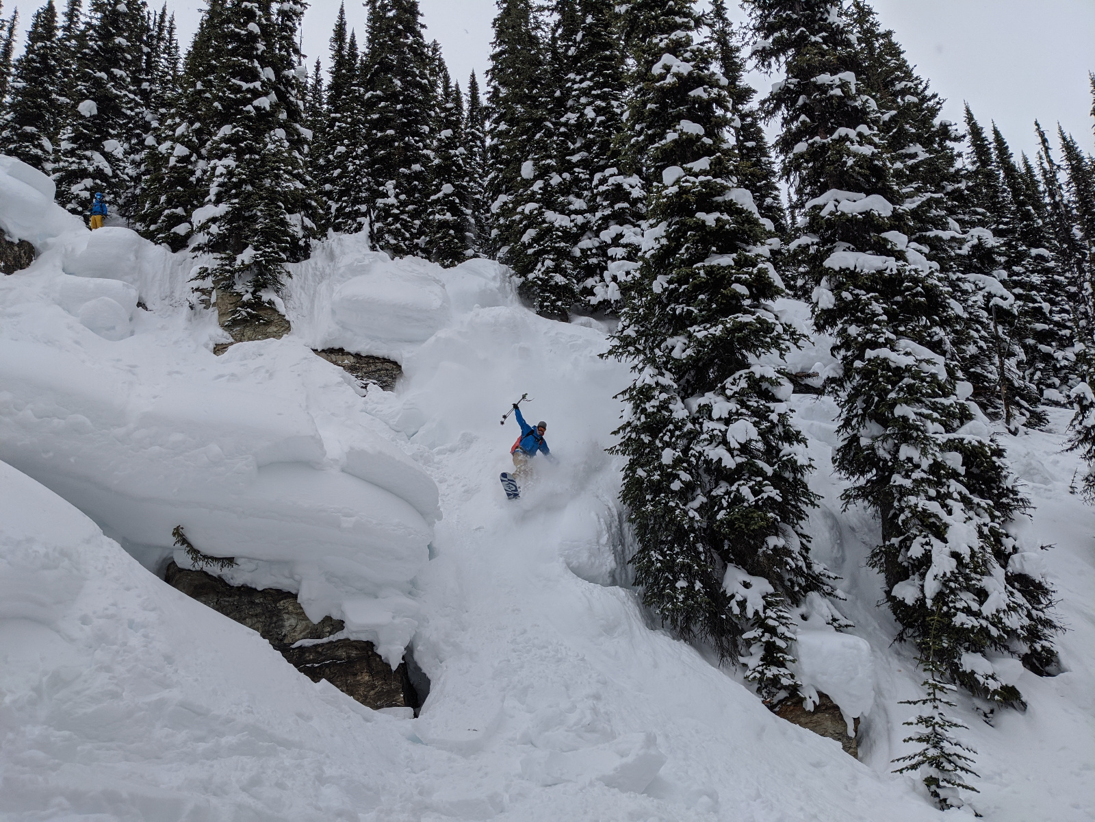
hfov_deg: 65.3
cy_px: 411
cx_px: 548
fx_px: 854
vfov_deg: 51.4
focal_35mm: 27
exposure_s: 1/3906
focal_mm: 4.38
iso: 62
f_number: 1.73
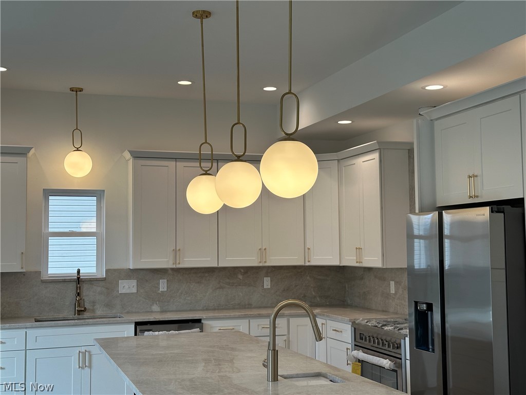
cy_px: 198
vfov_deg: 30.3
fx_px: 729
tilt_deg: +3.3
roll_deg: +0.5
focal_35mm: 48
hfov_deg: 39.7
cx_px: 263
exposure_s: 1/179
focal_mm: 6.86
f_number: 1.78
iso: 64
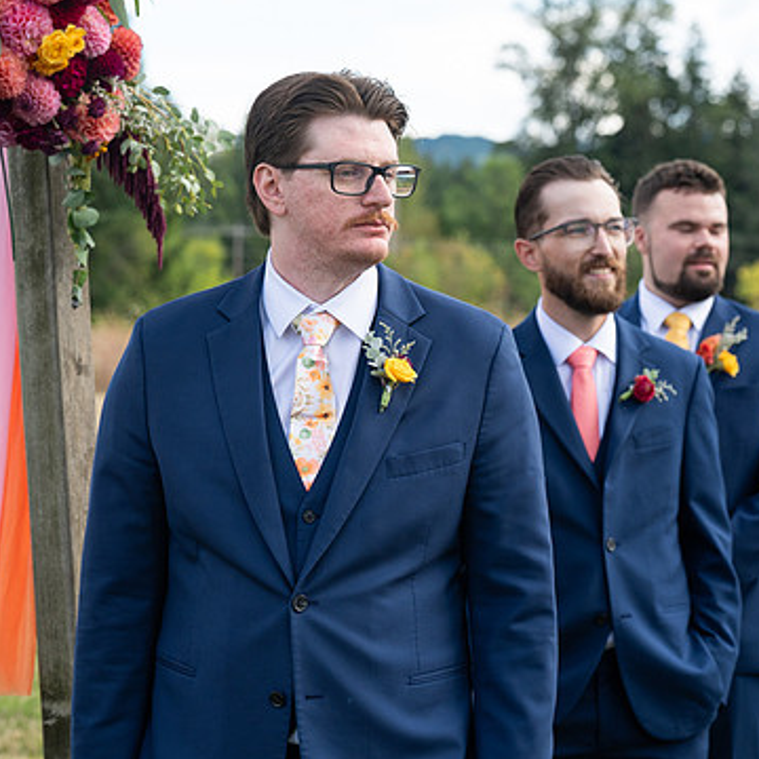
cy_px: 395
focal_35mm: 96
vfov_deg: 18.1
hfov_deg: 18.1
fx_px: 2381
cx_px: 369
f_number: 4.5
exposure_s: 1/640
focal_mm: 70
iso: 400
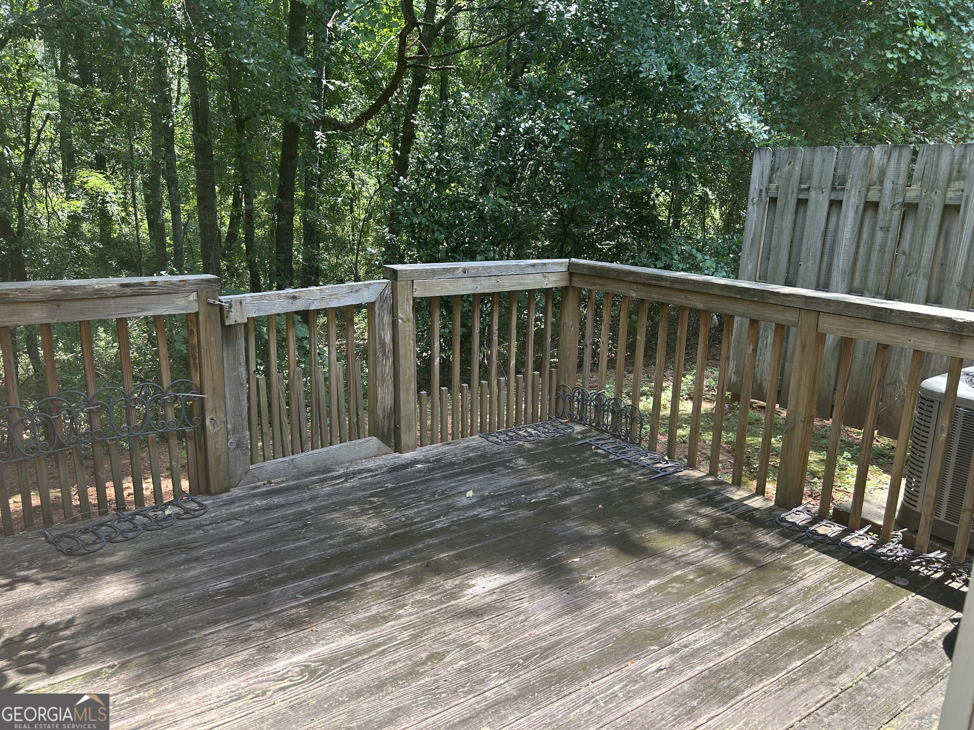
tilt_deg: -13.9
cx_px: 487
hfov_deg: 67.3
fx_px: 732
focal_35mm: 26
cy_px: 365
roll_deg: -1.4
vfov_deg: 53.1
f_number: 1.5
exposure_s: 1/196
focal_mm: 5.7
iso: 40
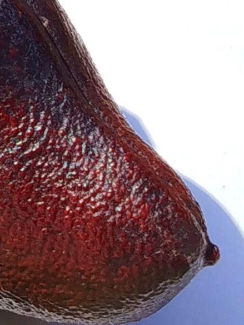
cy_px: -88
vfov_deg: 9.3
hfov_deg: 6.9
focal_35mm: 210
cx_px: -157
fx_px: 1973
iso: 50
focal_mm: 5.31
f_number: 1.7
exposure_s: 1/973
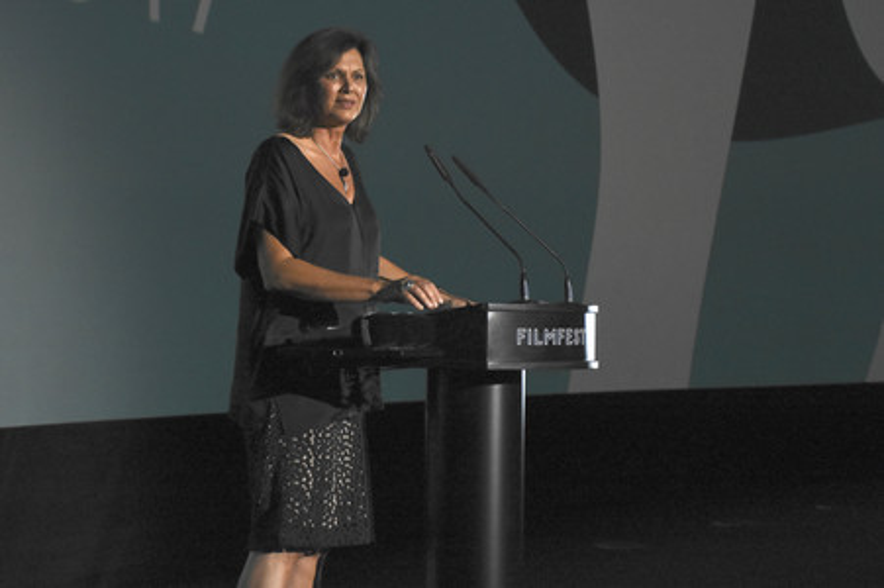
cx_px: 442
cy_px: 294
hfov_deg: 26.0
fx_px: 1914
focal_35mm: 78
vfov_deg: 17.5
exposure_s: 1/160
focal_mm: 52
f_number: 5.6
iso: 3200
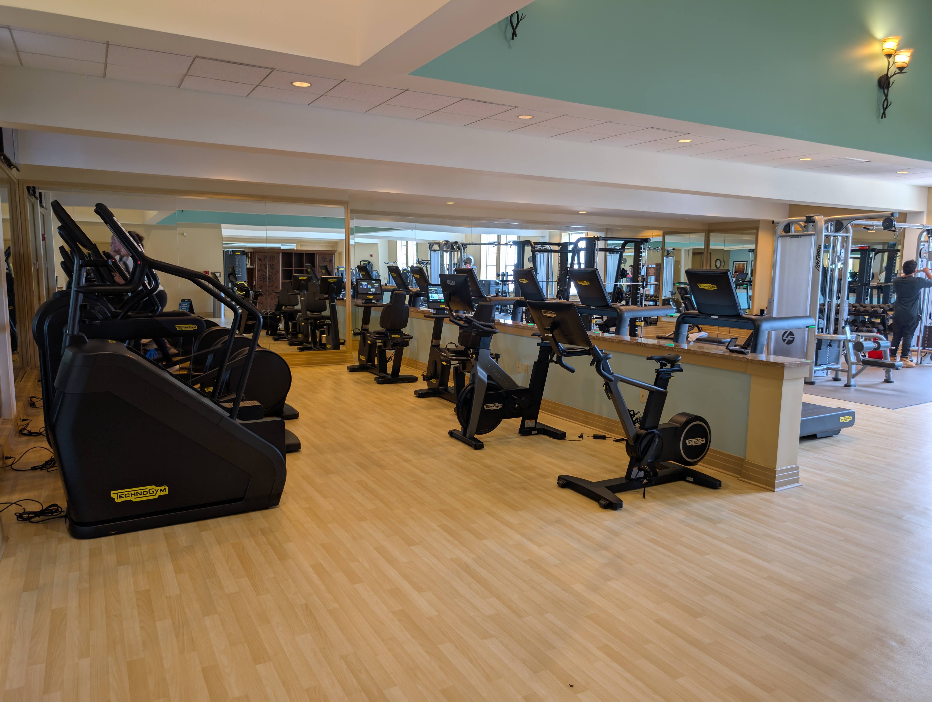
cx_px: 466
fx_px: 647
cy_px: 351
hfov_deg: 71.5
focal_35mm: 24
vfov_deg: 56.9
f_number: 1.68
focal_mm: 6.9
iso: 27
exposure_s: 1/16
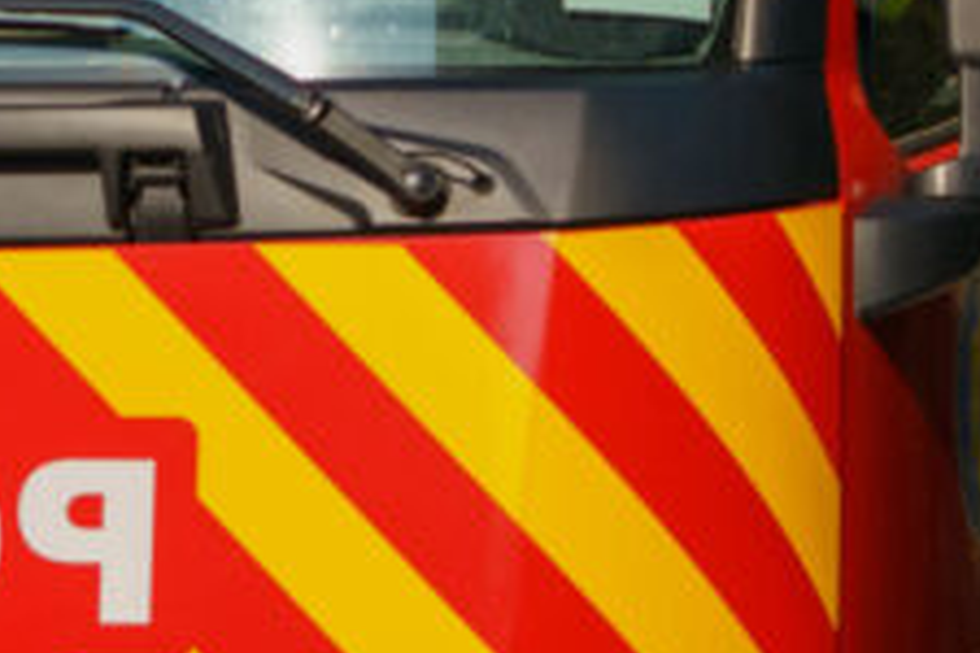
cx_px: 1481
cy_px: 63
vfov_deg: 4.3
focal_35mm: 319
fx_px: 8683
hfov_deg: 6.4
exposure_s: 1/500
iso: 160
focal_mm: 70
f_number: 6.3
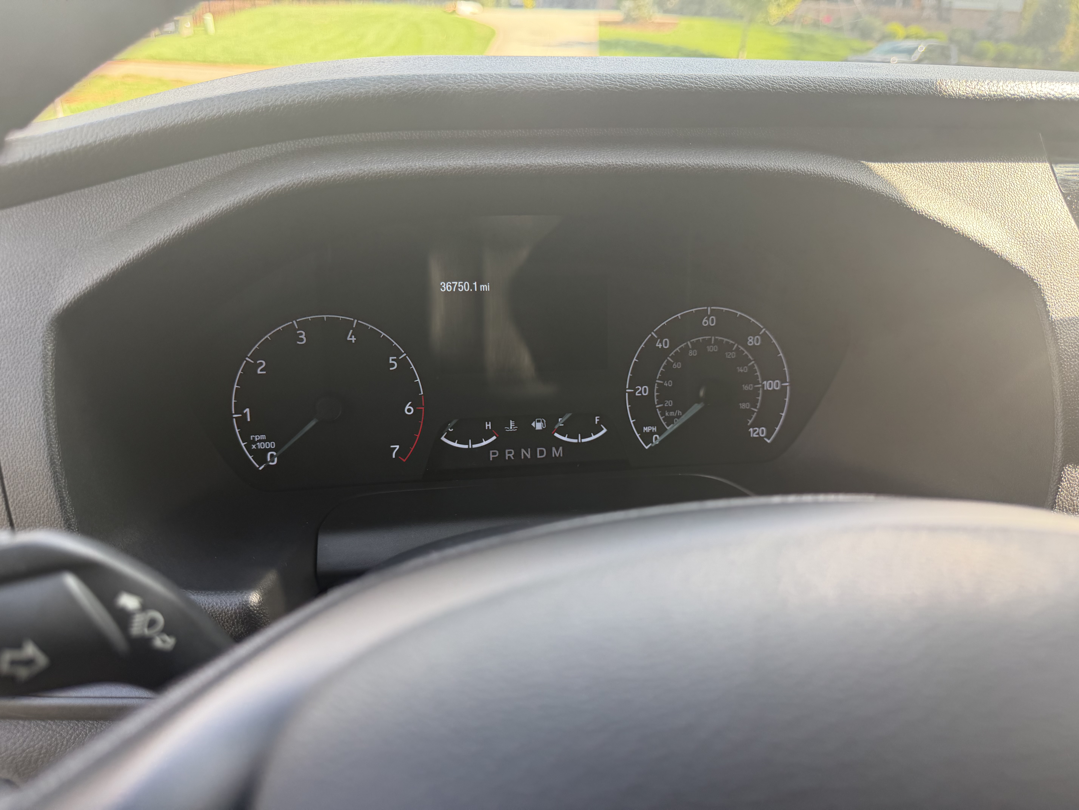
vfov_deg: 56.8
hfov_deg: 71.6
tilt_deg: -23.0
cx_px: 540
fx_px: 748
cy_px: 405
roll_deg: -2.9
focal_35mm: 24
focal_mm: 6.76
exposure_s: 1/180
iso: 80
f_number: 1.78
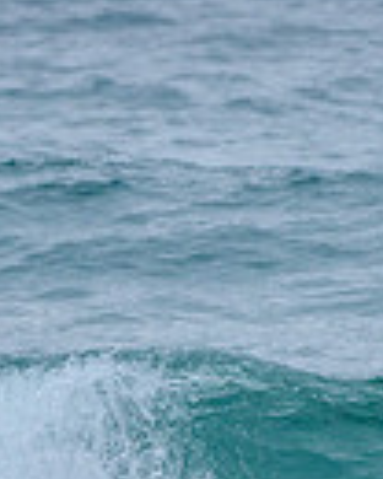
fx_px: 36372
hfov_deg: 0.6
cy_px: 514
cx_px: -63
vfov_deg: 0.8
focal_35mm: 2567
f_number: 5.6
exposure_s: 1/2000
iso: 1400
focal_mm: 500
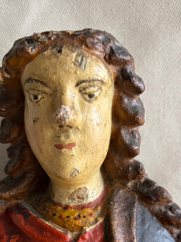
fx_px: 439
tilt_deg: -11.2
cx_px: 87
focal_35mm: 63
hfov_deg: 23.3
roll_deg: -1.9
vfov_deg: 29.0
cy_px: 235
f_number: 1.6
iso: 160
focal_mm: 5.96
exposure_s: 1/60
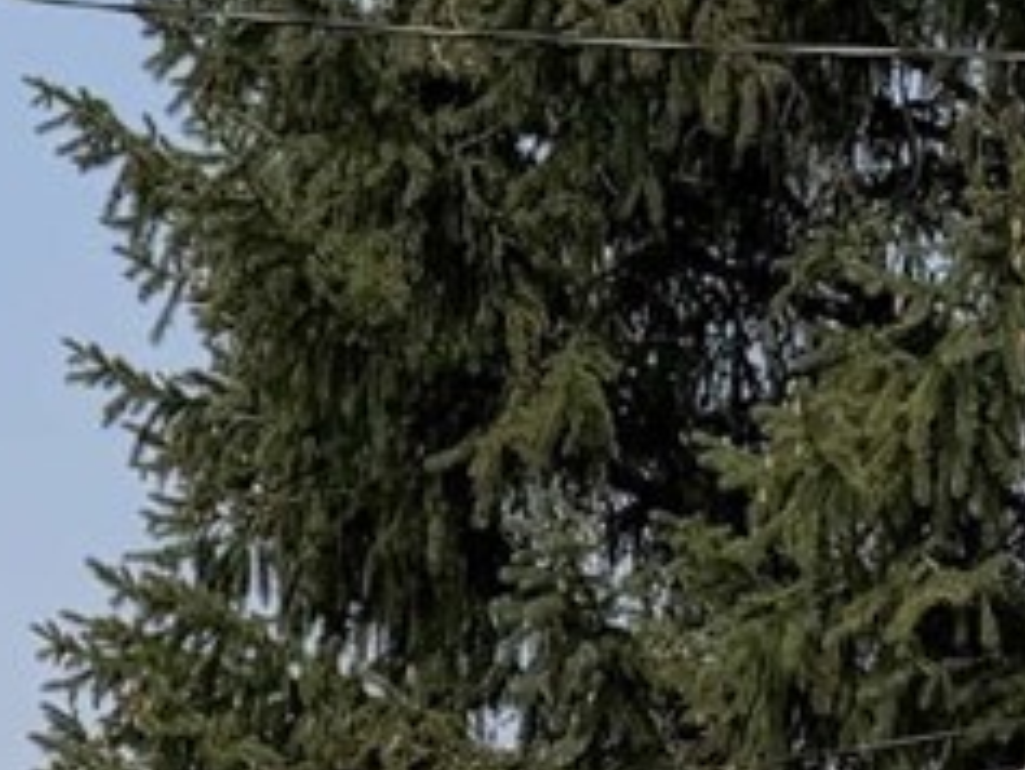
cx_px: -547
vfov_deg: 8.0
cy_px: 2230
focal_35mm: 162
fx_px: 4799
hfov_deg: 11.6
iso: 80
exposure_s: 1/10309
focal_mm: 6.76
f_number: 1.78
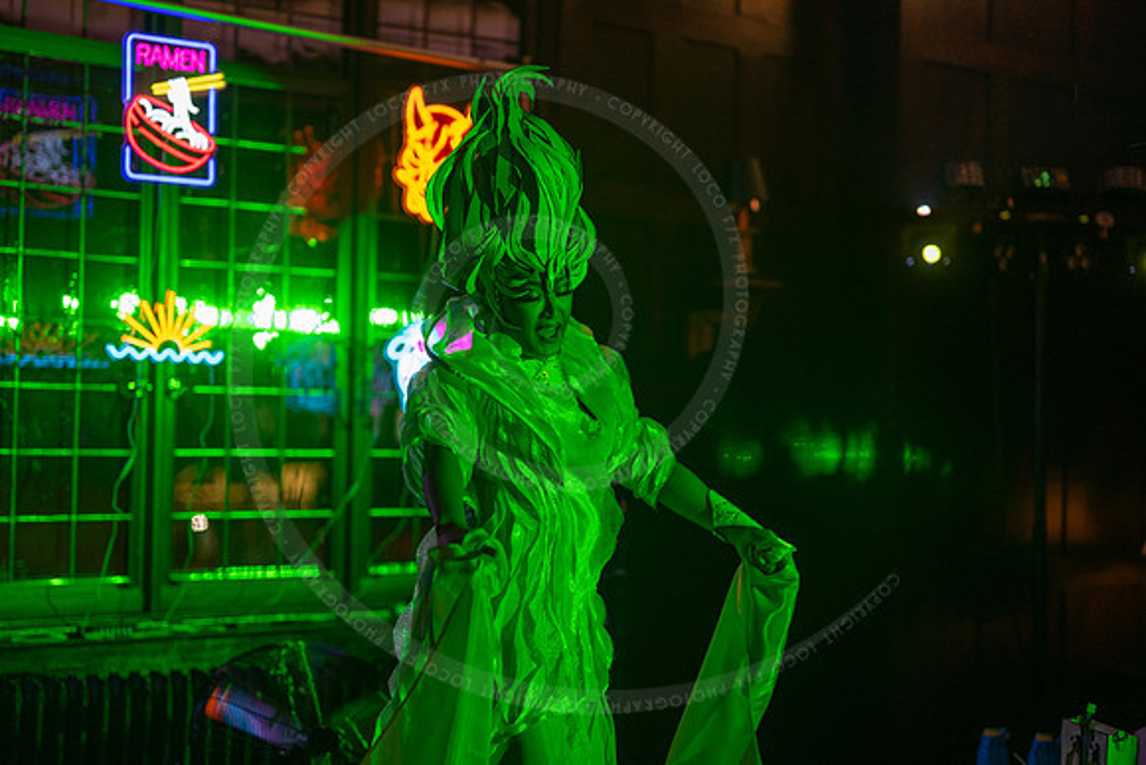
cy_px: 382
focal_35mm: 50
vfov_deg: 27.0
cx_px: 573
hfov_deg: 39.6
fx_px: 1592
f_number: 1.4
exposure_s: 1/400
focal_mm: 50
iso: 800
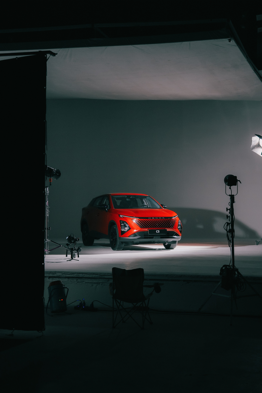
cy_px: 196
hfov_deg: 23.0
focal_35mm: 59
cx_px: 131
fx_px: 644
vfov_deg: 33.9
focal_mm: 59
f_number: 5.6
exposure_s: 1/100
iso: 800
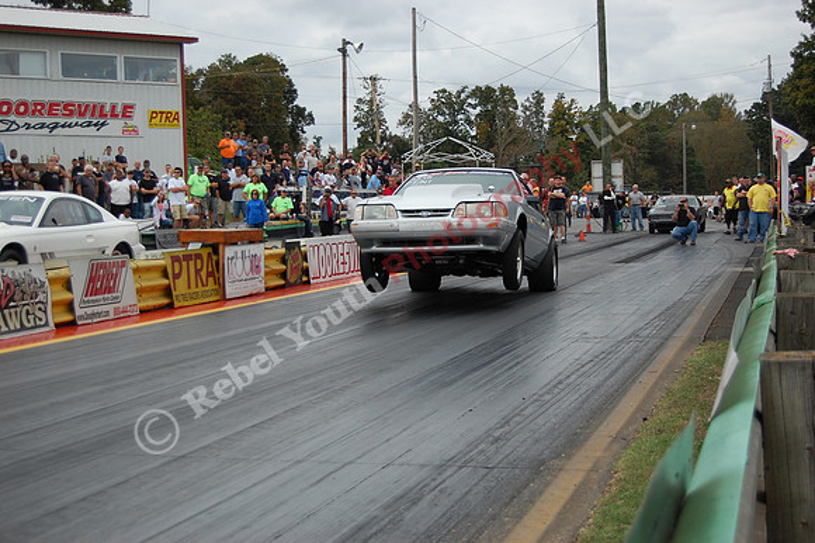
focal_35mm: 57
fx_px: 1290
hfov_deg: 35.1
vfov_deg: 23.8
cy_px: 272
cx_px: 408
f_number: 5
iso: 320
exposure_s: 1/1000
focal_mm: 38
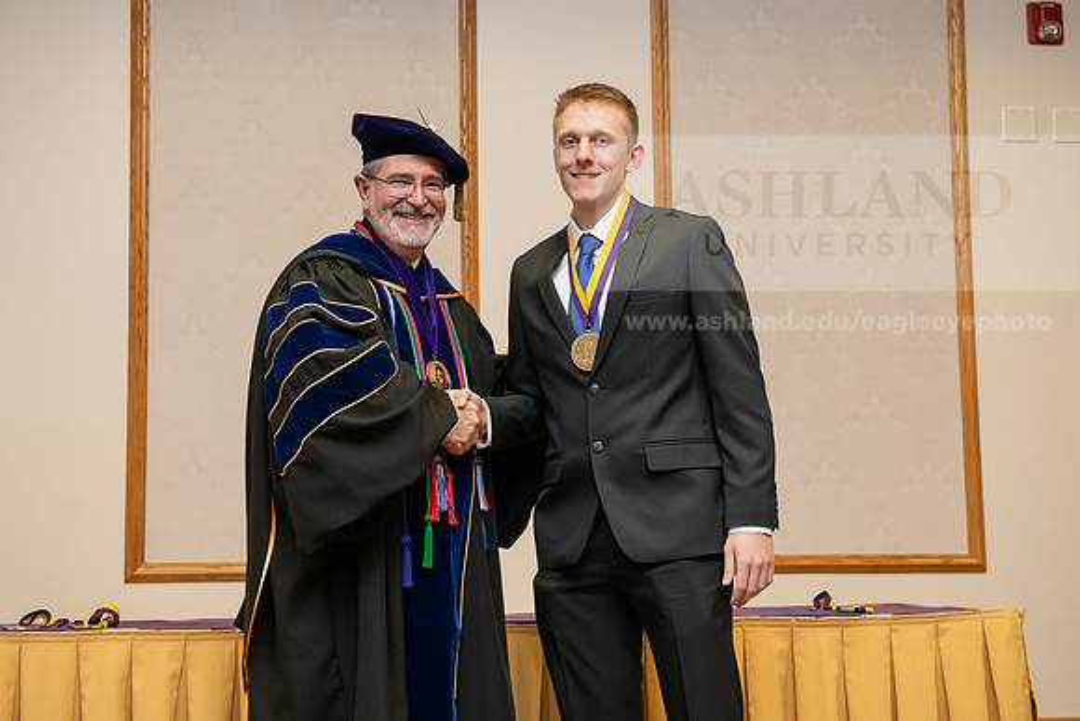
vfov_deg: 21.9
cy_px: 360
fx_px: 1860
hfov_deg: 32.4
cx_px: 540
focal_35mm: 62
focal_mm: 62
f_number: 5.6
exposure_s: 1/200
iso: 2000
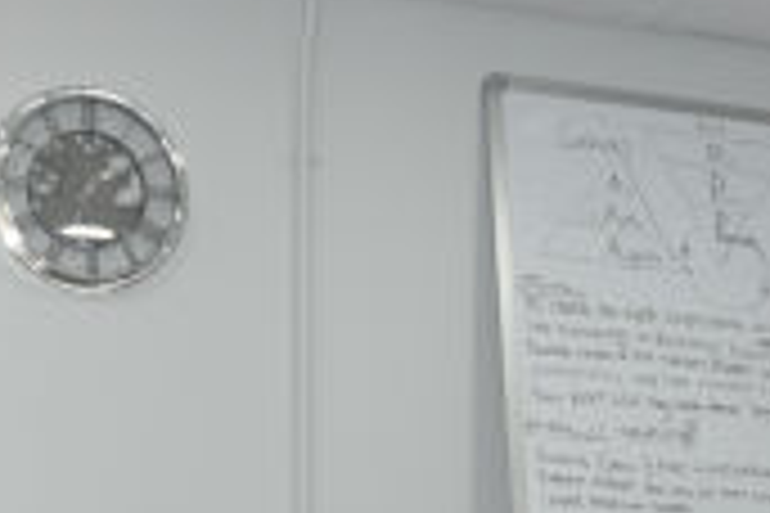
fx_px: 2353
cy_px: 862
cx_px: 820
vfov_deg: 11.7
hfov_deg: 18.0
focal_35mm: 110
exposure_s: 1/60
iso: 500
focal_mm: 18
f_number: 3.5
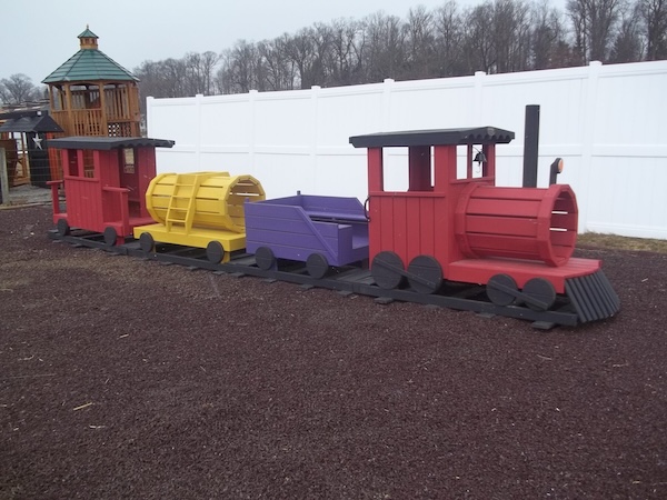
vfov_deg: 44.2
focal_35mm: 32
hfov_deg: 56.8
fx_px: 617
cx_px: 334
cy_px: 250
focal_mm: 5.7
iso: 64
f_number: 2.9
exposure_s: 1/125
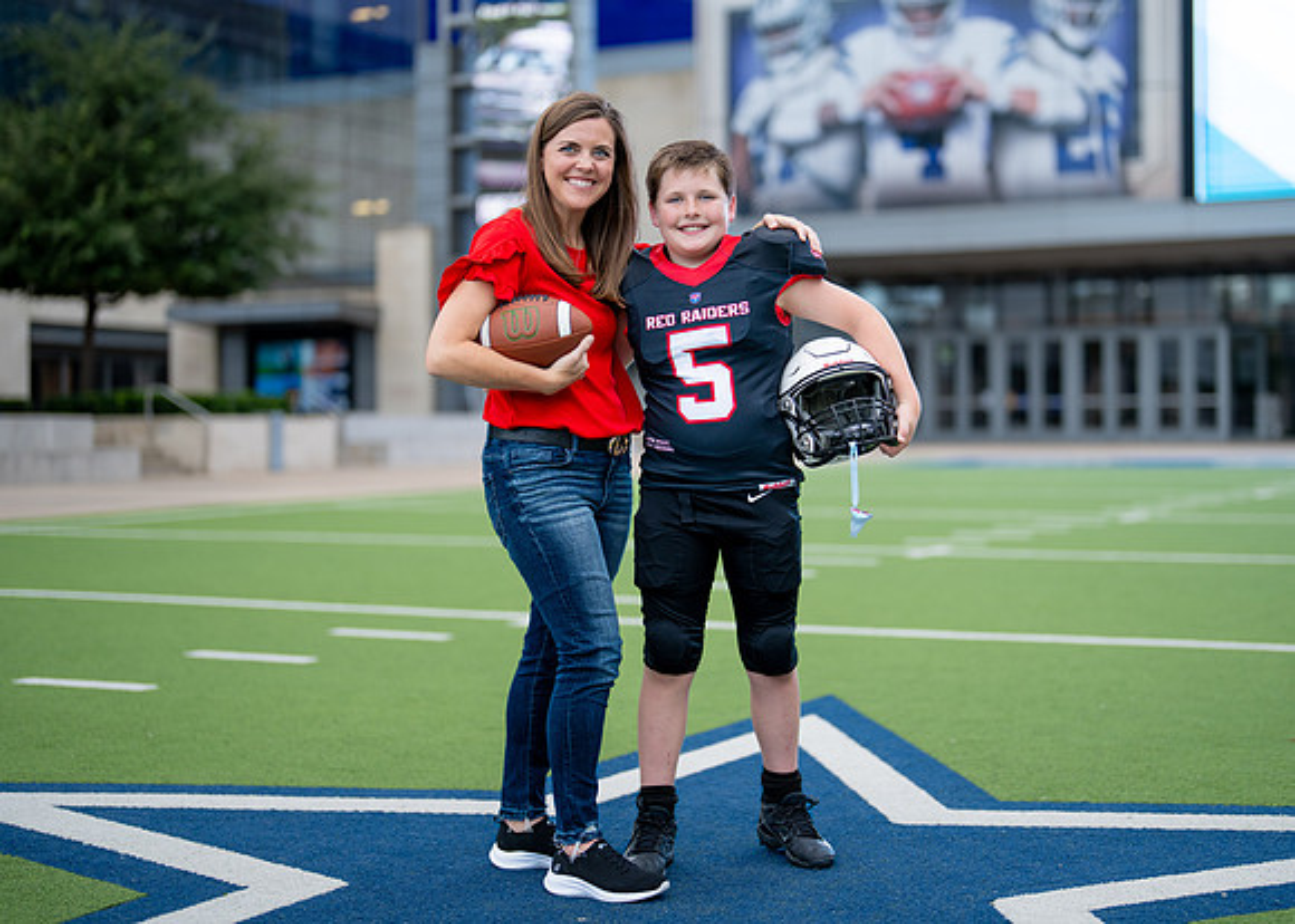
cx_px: 739
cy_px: 420
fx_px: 2200
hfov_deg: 32.7
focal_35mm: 60
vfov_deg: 23.7
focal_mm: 50
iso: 100
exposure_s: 1/1250
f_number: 1.2
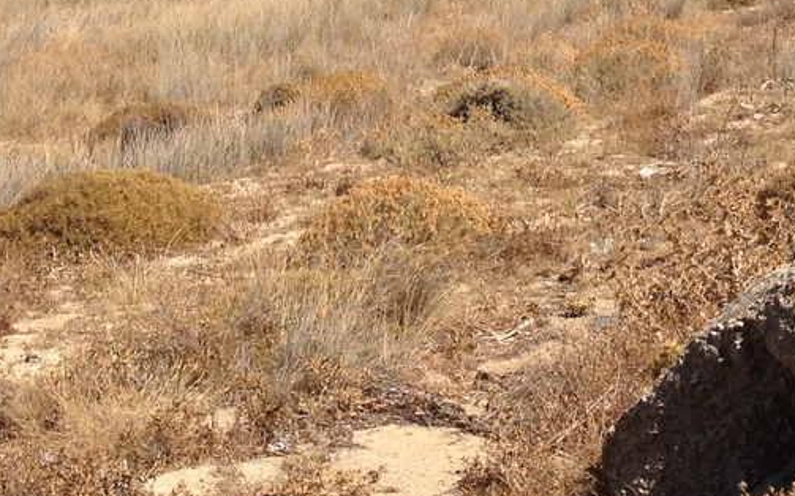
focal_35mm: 118
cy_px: -276
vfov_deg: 10.6
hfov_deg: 17.7
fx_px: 2556
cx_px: 362
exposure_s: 1/2123
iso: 50
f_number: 2.4
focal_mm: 4.28
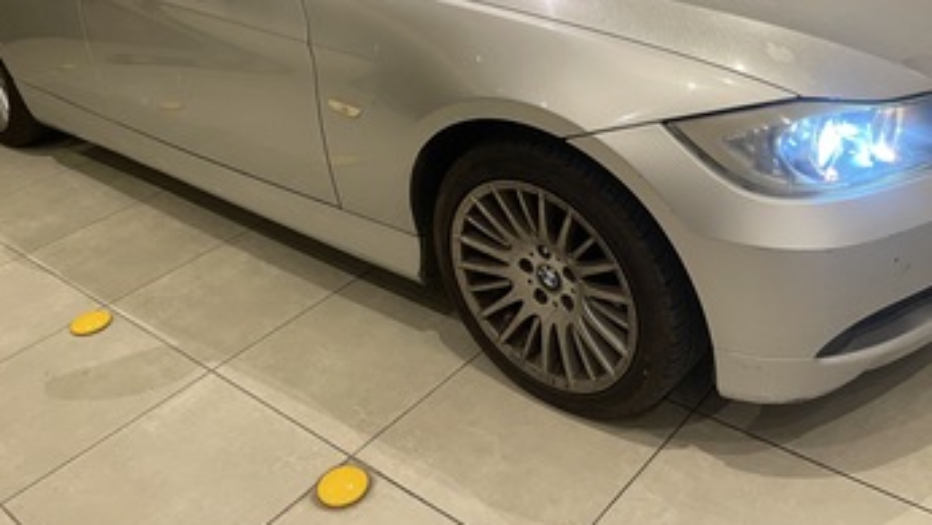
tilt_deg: -23.5
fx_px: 890
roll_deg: +6.8
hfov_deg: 55.3
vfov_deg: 32.1
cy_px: 117
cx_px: 470
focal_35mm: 36
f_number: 1.6
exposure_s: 1/60
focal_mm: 5.1
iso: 320
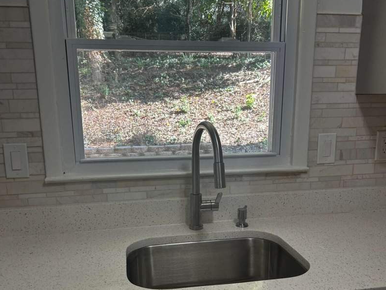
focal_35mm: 35
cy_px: 184
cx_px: 193
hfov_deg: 52.6
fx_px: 390
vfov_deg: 40.4
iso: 64
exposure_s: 1/120
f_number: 1.5
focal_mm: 5.7
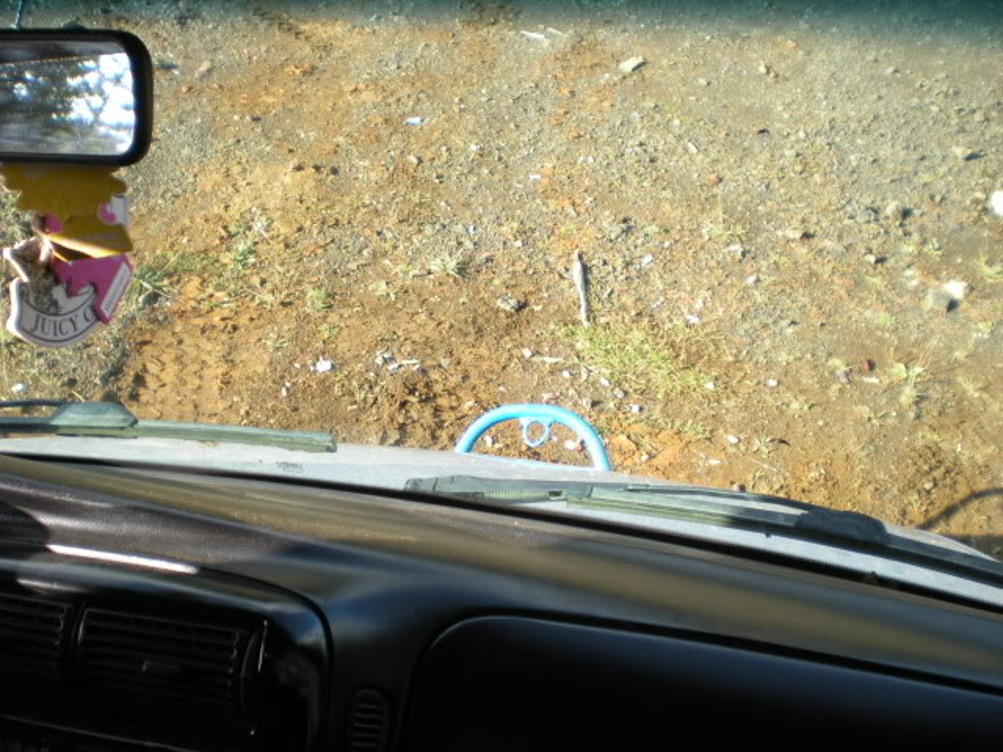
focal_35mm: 38
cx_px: 502
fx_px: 1101
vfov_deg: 37.7
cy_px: 376
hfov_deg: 49.0
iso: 64
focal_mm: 6.3
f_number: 3.1
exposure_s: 1/110
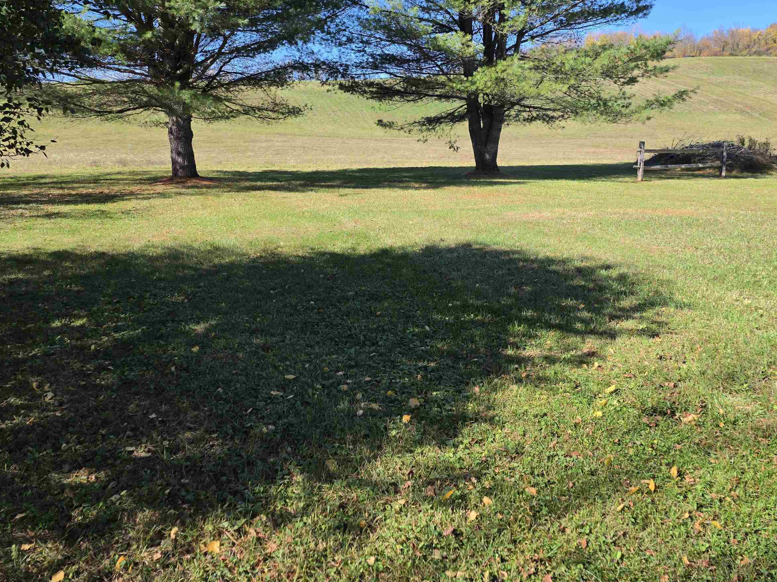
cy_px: 217
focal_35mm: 30
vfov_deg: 46.4
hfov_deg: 59.9
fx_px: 673
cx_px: 423
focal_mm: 6.25
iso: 80
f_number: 1.7
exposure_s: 1/2234
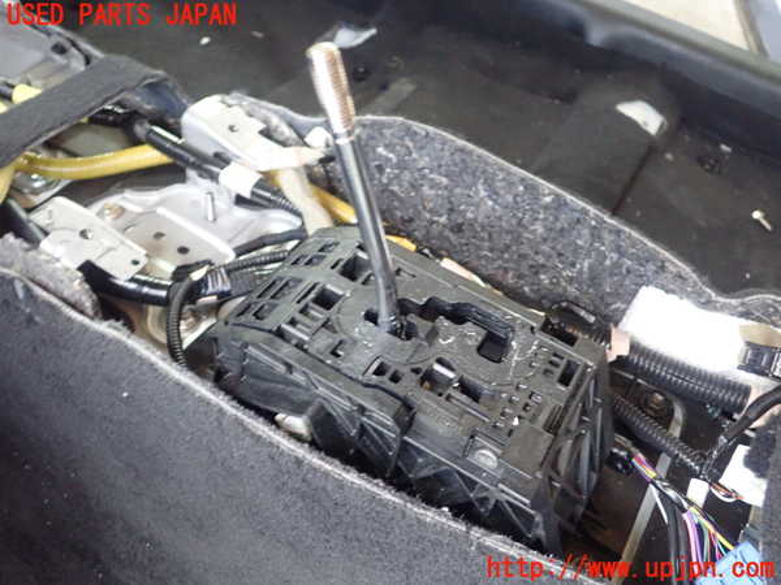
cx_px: 390
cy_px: 292
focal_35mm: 30
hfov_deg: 60.0
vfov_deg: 46.8
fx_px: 677
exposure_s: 1/30
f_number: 2.3
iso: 1000
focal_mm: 5.5
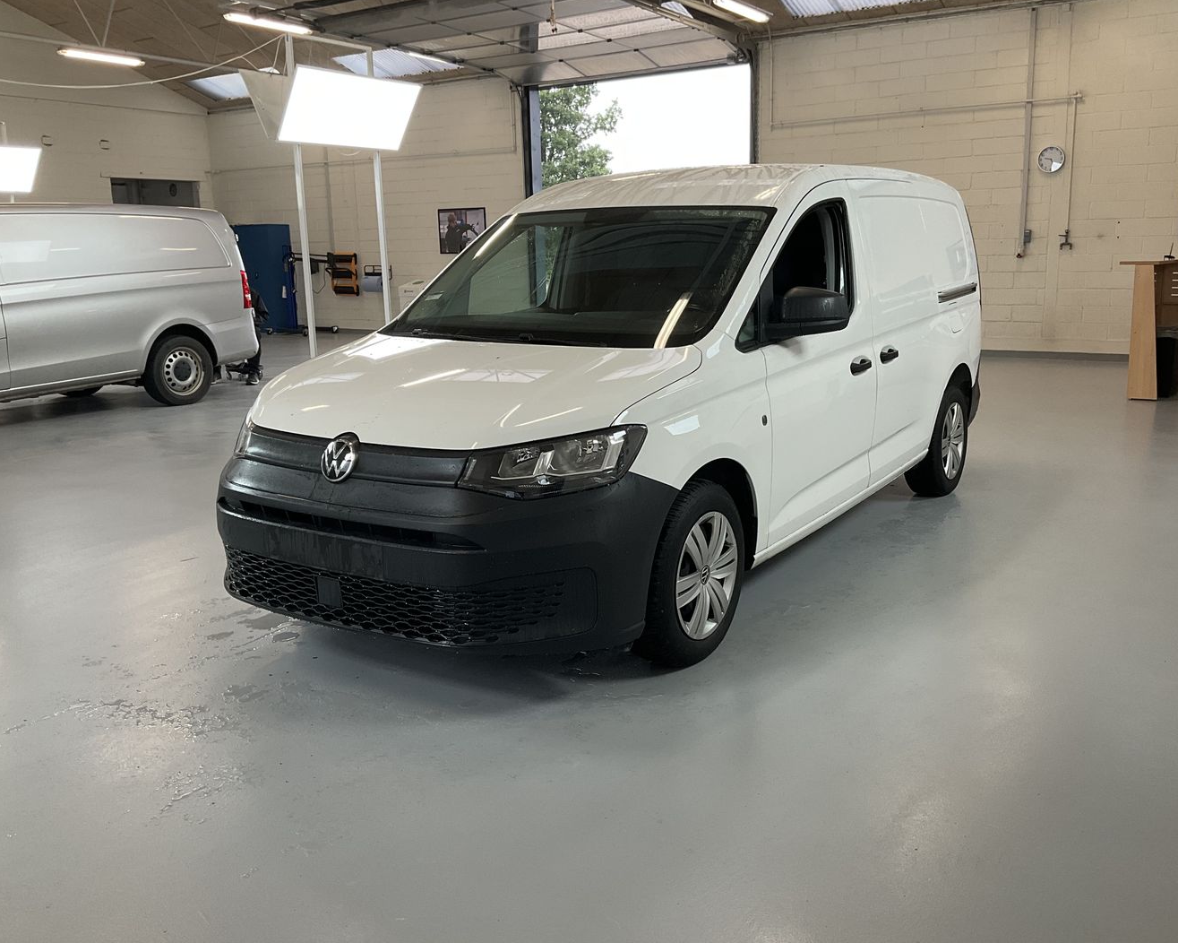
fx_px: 1081
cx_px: 626
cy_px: 466
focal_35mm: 31
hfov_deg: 57.1
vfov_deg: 47.1
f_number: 1.8
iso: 64
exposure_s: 1/100
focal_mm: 3
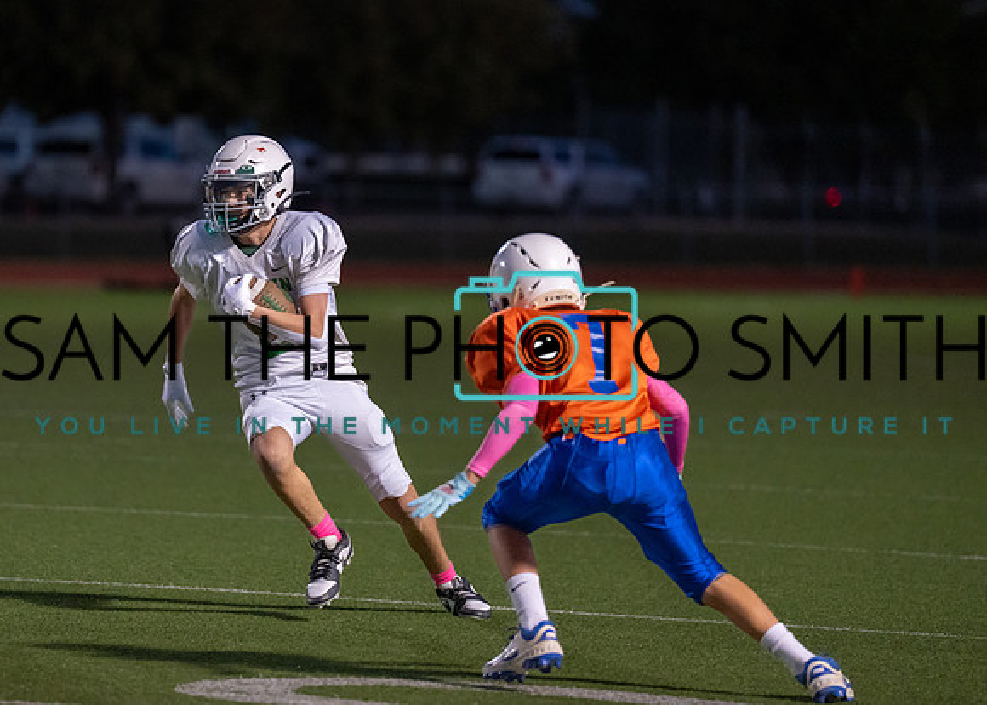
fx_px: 7477
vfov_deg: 5.4
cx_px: 324
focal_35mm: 267
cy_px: 280
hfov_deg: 7.5
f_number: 2.8
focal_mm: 200
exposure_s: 1/1000
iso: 3200
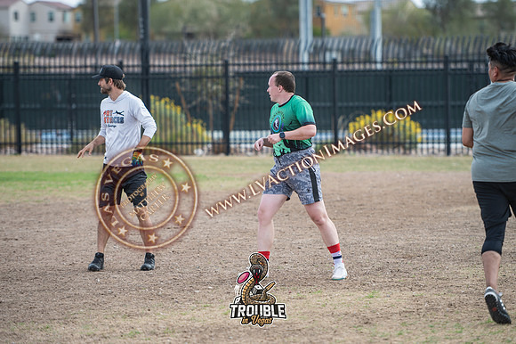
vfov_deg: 7.9
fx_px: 2494
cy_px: 172
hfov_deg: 11.8
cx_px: 271
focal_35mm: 174
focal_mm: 155
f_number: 3.2
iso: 160
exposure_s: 1/1600
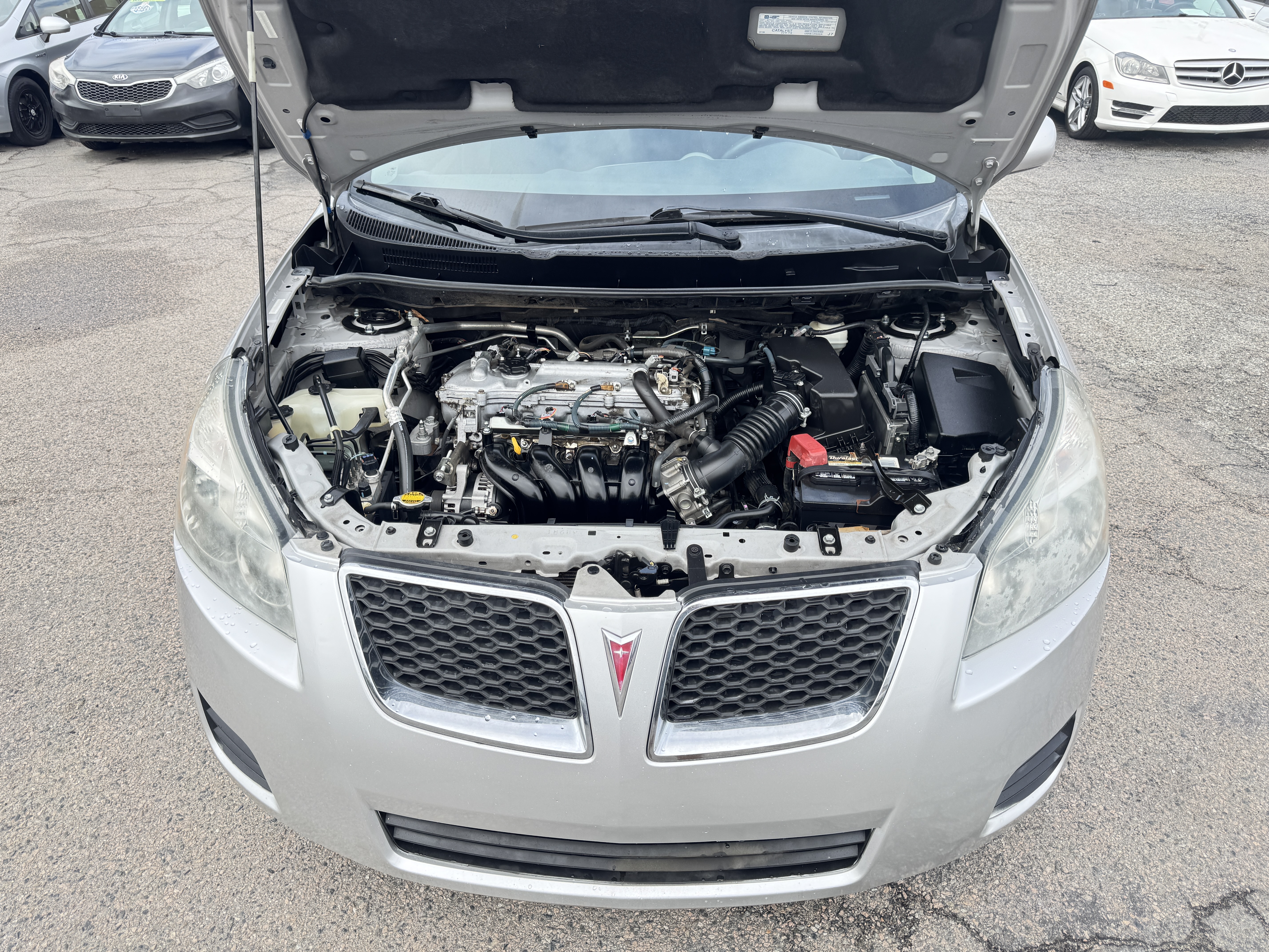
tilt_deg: -30.2
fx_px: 880
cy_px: 476
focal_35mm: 24
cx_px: 634
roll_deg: -0.7
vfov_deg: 56.8
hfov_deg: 71.6
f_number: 1.78
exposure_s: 1/782
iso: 80
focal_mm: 6.76
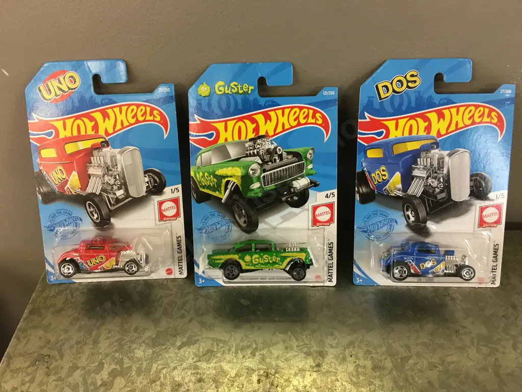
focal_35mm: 29
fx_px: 437
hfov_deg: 61.7
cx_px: 261
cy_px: 196
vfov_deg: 48.2
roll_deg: -0.4
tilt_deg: -38.4
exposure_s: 1/17
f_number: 2.2
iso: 64
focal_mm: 4.15
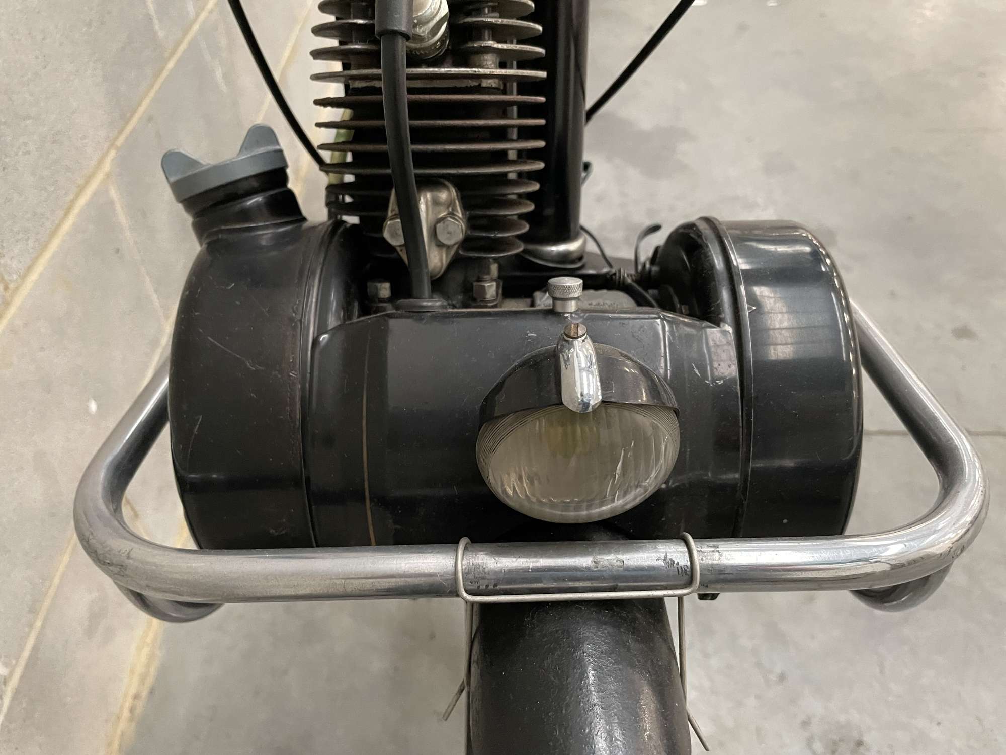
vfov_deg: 53.1
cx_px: 503
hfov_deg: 67.3
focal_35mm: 26
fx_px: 756
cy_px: 378
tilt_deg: -47.4
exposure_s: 1/35
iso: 640
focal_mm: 4.2
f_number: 1.6
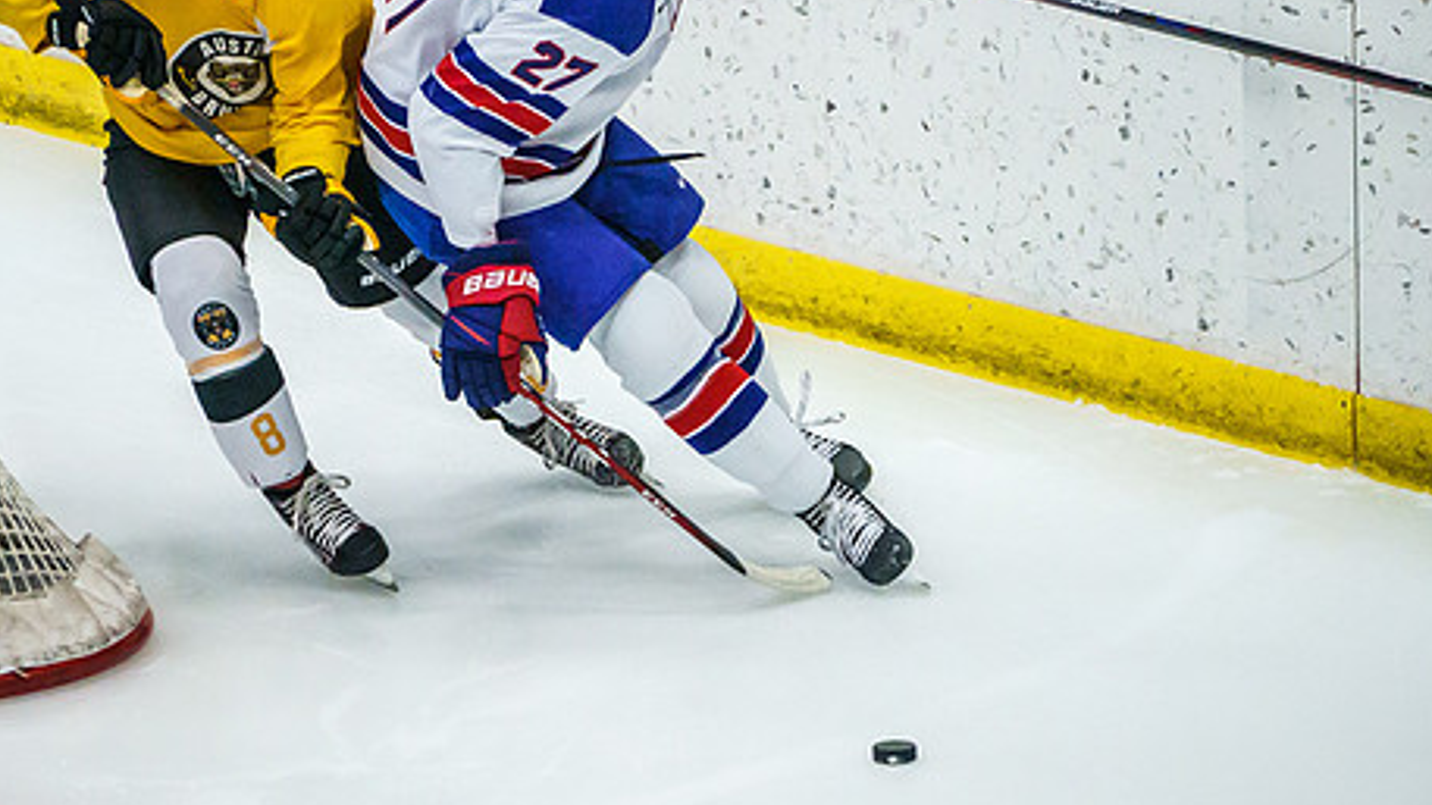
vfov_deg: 3.4
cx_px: 534
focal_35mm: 357
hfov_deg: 6.0
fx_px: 13555
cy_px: 272
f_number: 4.5
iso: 12800
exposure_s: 1/1250
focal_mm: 200
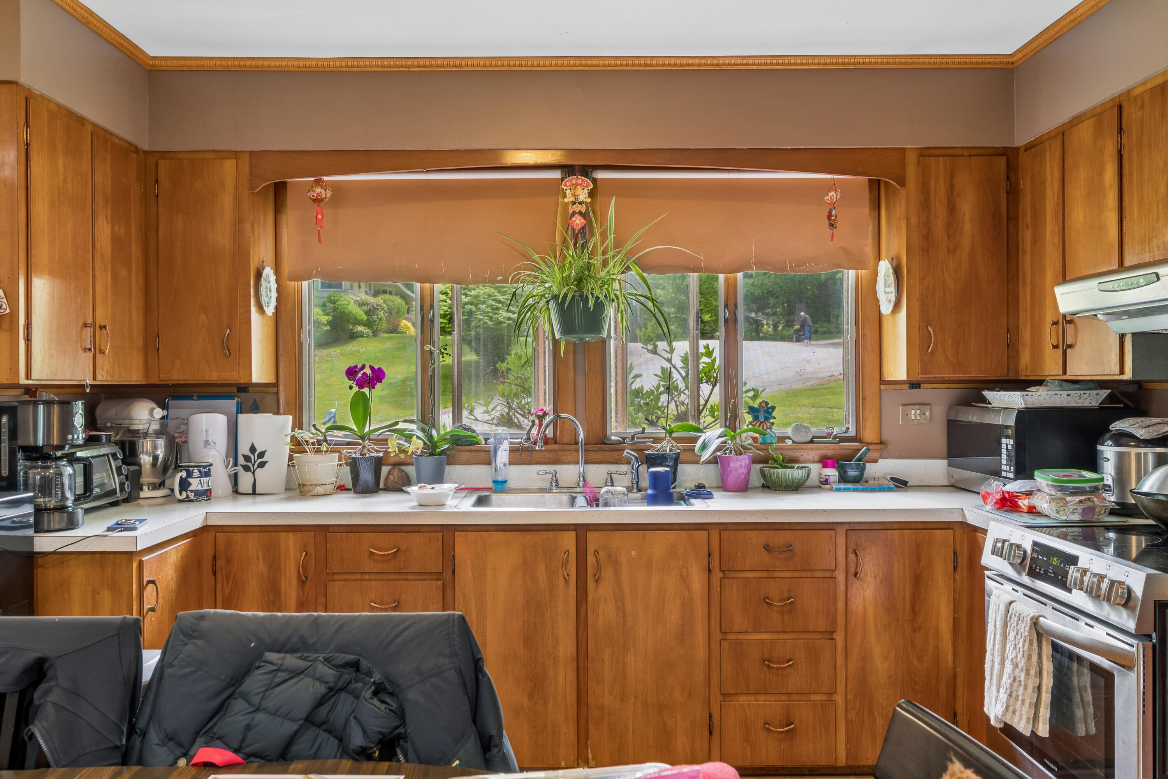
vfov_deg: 43.6
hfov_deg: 61.9
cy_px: 390
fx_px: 973
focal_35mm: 30
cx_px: 584
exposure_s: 1/8
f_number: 7.1
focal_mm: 20
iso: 200
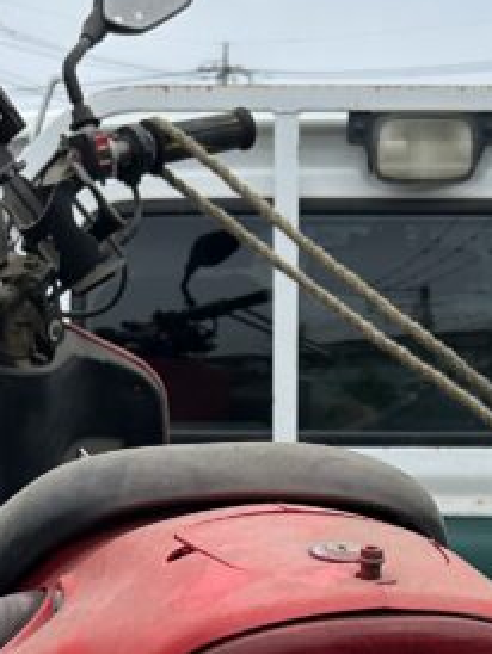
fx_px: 1835
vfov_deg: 18.5
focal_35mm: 97
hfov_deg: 15.3
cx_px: 287
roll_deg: -1.5
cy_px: 905
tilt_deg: -18.1
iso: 50
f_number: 1.5
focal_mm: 5.7
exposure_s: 1/1252
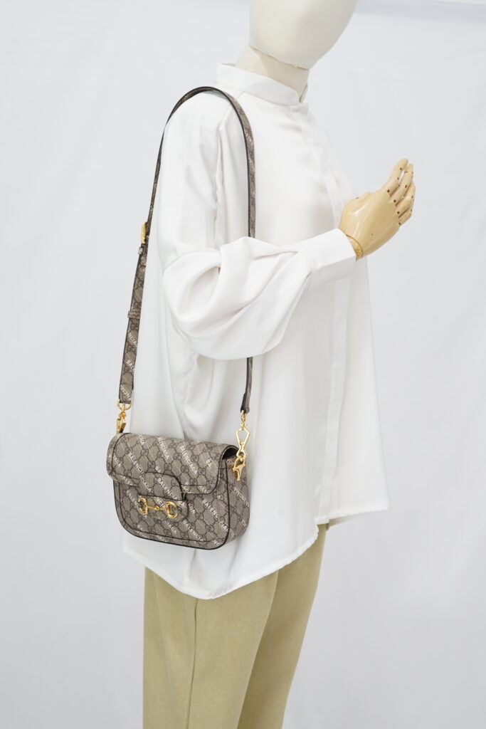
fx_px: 1012
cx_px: 243
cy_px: 364
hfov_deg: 27.0
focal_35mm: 50
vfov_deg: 39.6
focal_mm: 50
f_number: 6.3
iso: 640
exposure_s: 1/10
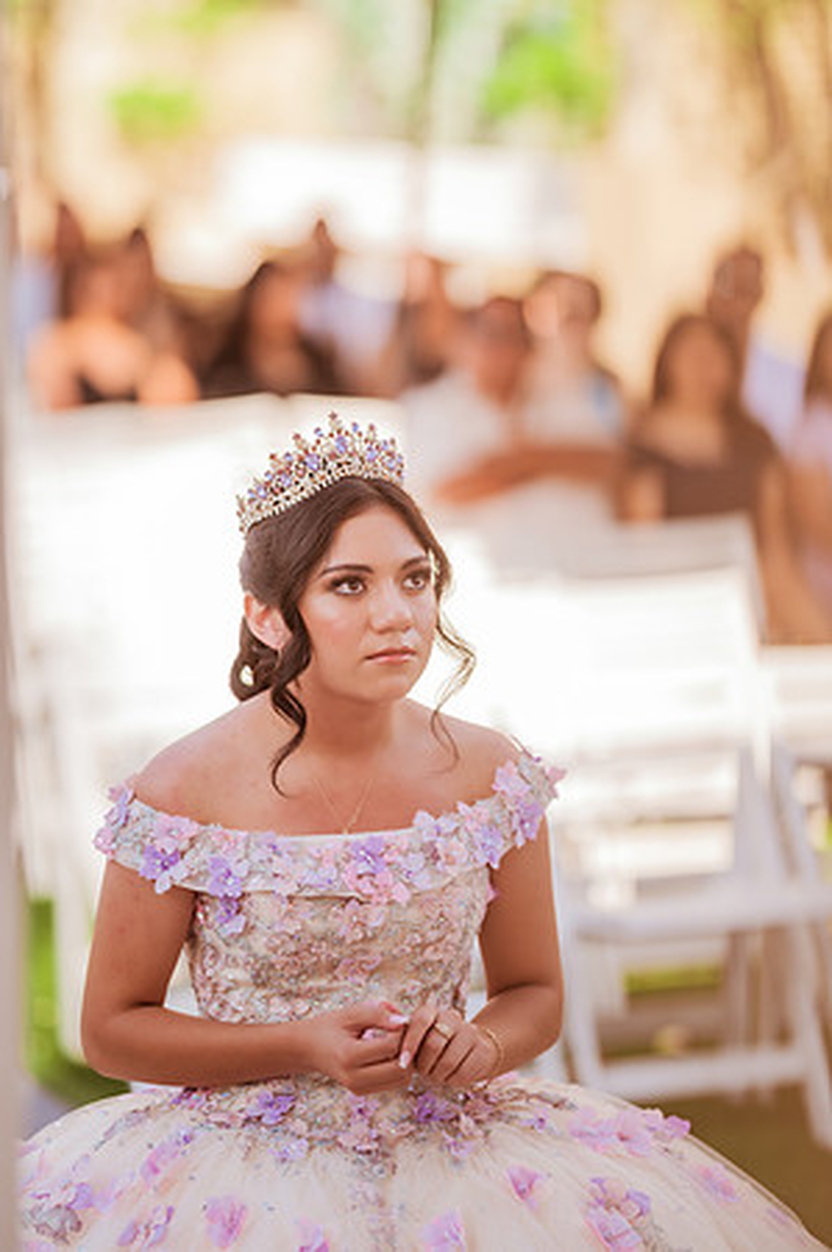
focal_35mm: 135
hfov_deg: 10.1
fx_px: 4690
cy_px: 626
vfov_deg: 15.2
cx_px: 416
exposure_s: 1/1250
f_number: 1.8
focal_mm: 135
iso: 125
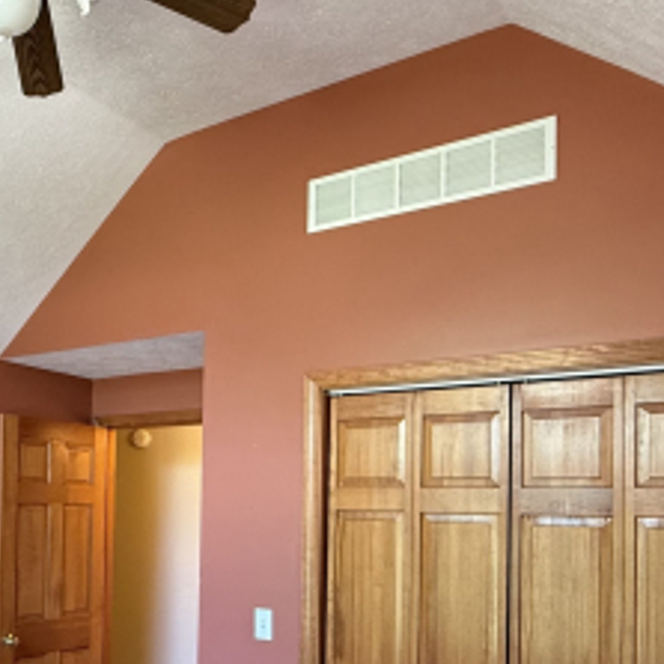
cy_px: 488
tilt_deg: +2.3
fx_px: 803
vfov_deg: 43.6
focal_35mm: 37
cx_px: 100
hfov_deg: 42.2
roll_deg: -1.9
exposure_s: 1/60
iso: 500
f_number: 2.2
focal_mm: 2.22
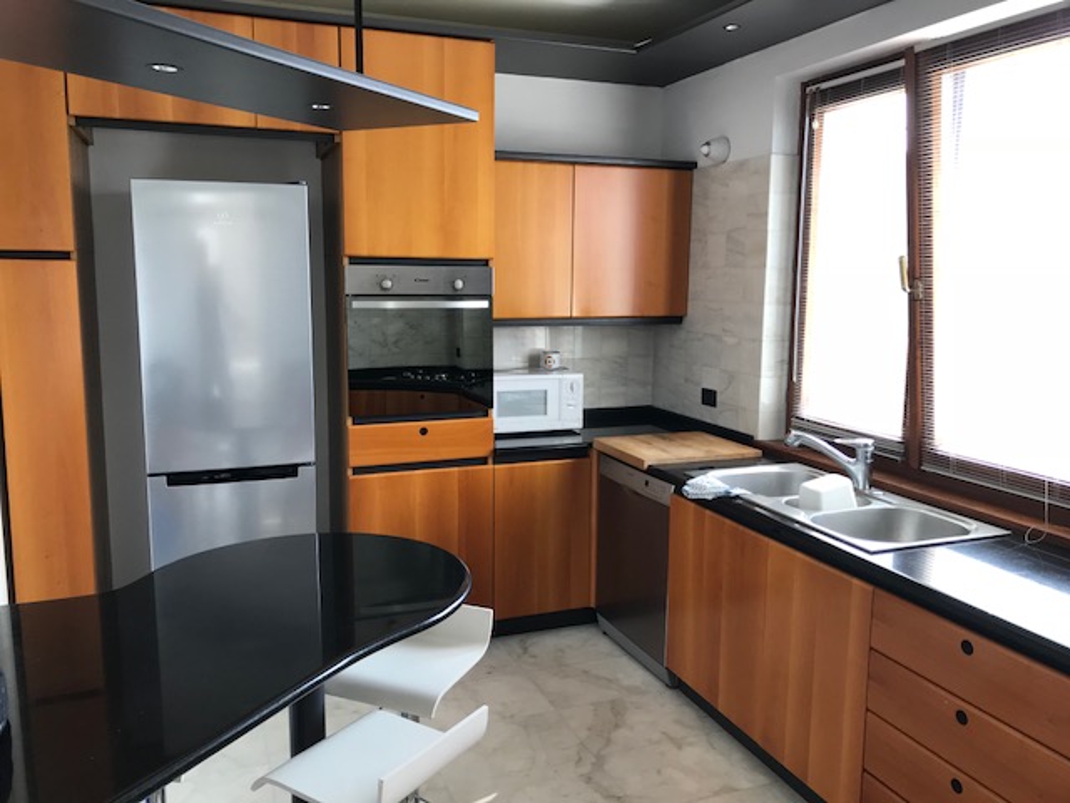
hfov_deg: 63.4
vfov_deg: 49.7
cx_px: 535
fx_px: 865
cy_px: 402
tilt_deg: -8.6
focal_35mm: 28
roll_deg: +0.0
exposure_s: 1/90
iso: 32
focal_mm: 3.99
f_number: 1.8
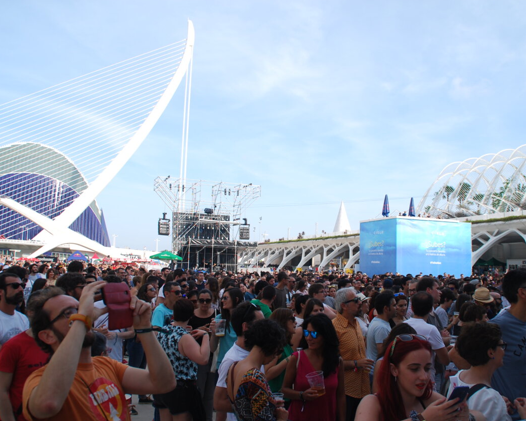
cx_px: 278
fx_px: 483
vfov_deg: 47.1
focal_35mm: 31
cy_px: 208
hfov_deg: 57.1
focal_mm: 18
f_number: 7.1
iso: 100
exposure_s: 1/200
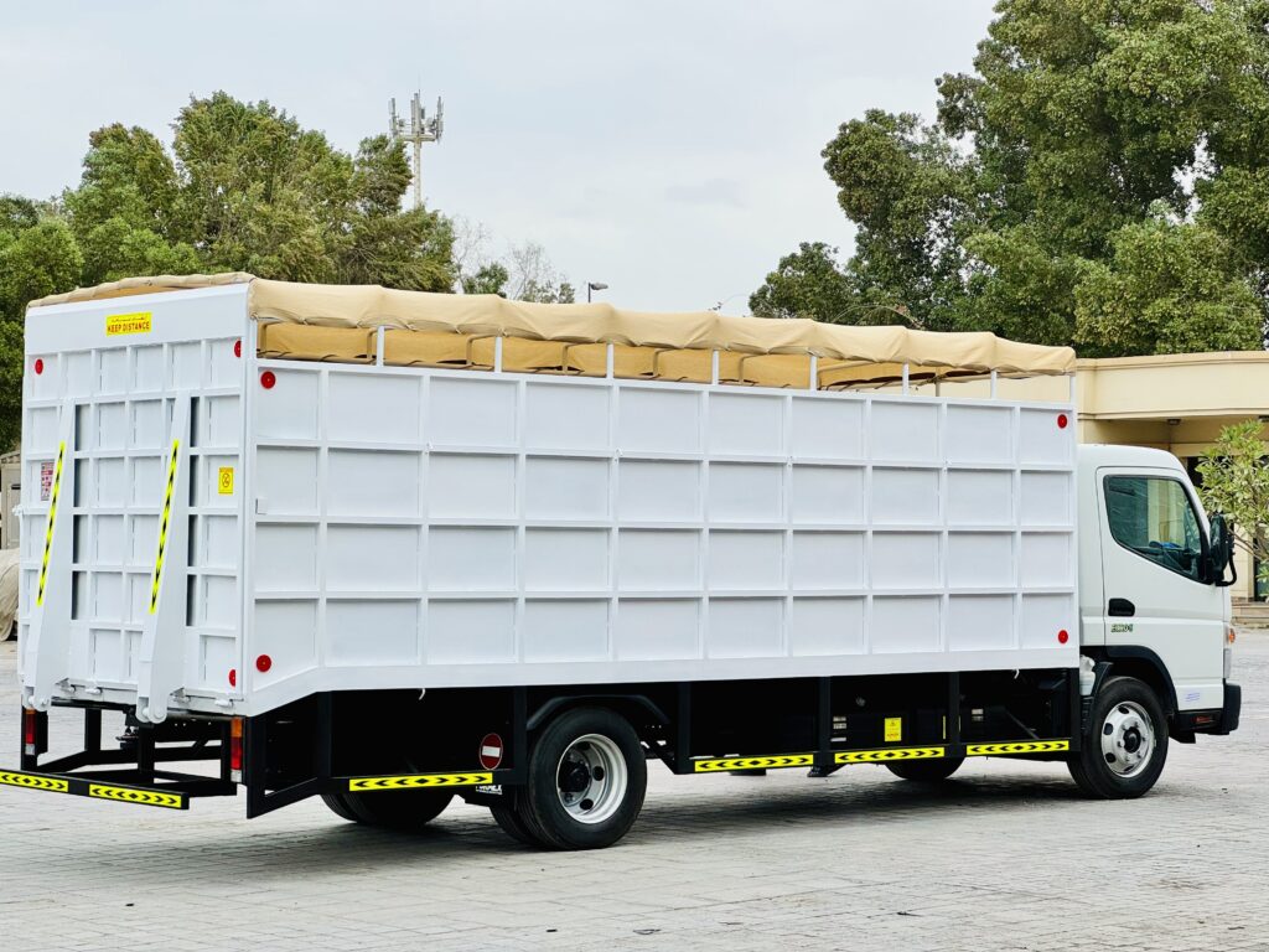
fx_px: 2823
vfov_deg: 19.1
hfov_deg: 25.3
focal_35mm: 77
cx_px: 634
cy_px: 476
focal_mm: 9
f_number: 2.8
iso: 25
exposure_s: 1/408
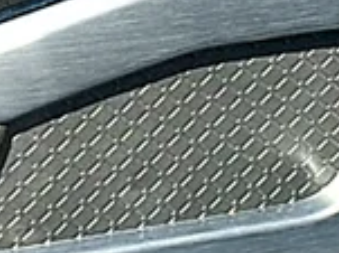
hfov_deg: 8.4
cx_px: 81
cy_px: -32
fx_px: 2309
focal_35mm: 236
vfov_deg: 6.3
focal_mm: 6.86
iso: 64
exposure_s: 1/751
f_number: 1.78
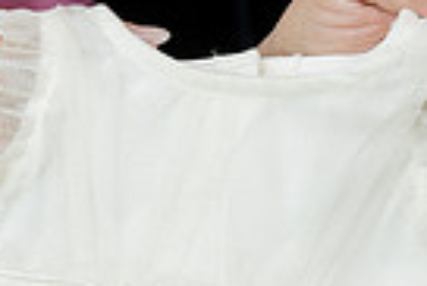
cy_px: 435
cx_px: 163
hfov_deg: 8.9
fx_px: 2743
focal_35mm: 231
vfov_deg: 5.9
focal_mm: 54
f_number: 6.3
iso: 1000
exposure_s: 1/125
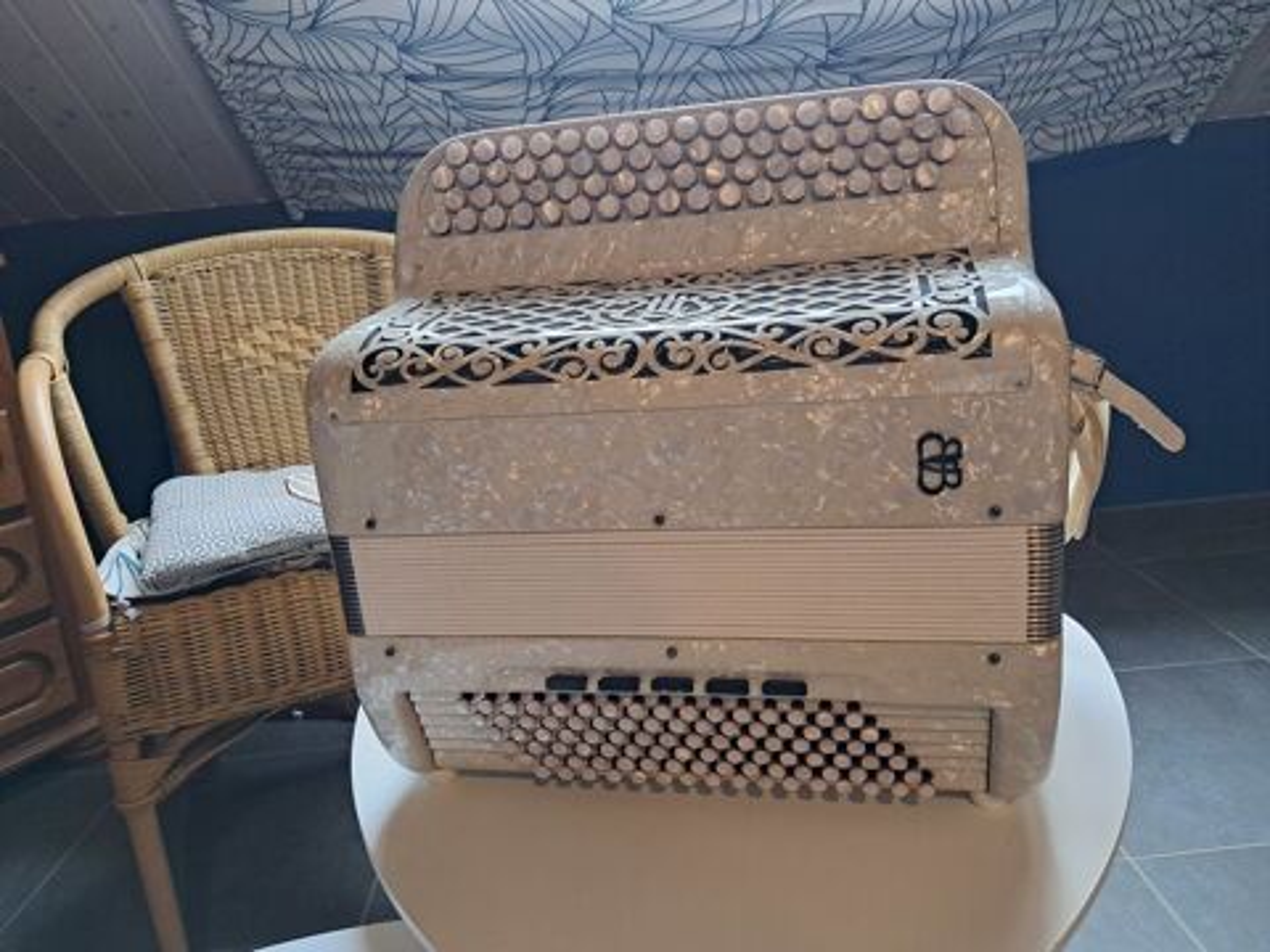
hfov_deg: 65.3
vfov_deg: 51.4
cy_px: 476
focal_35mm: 27
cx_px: 635
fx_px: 991
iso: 400
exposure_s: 1/50
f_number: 1.8
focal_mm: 4
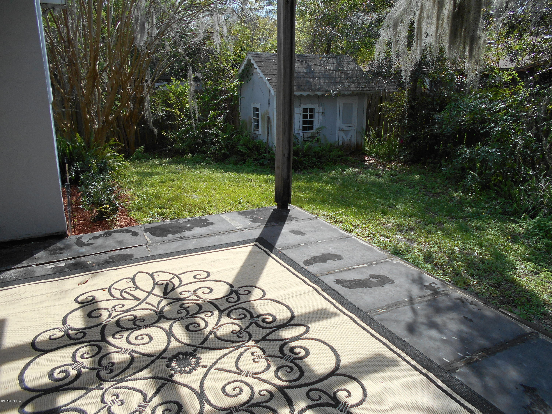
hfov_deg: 67.3
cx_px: 276
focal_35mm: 26
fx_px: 415
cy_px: 207
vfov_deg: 53.1
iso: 80
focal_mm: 4.6
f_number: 3.2
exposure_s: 1/640
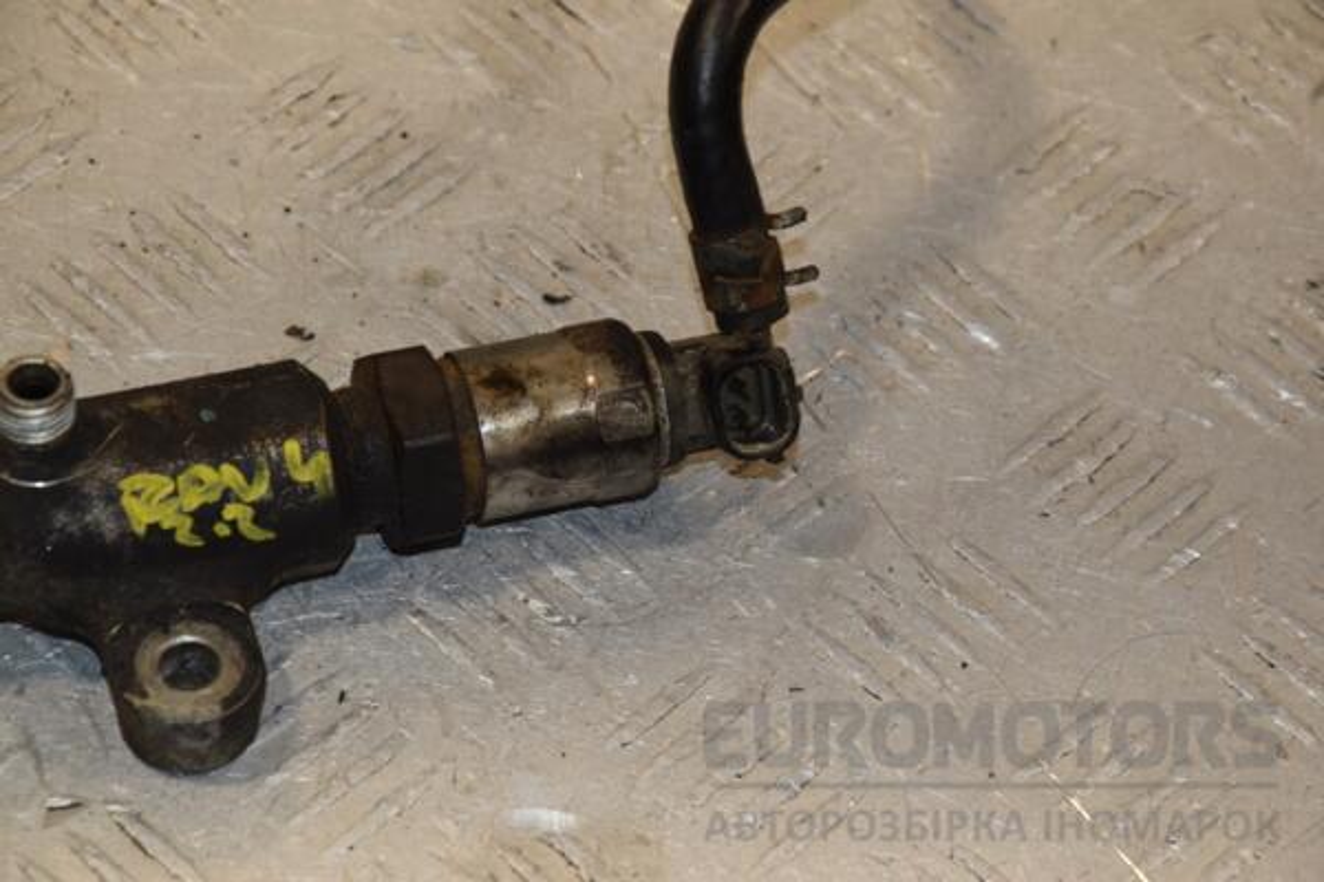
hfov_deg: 13.0
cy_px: 441
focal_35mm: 158
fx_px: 5792
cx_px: 662
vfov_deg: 8.7
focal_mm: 105
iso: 800
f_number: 9
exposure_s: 1/200
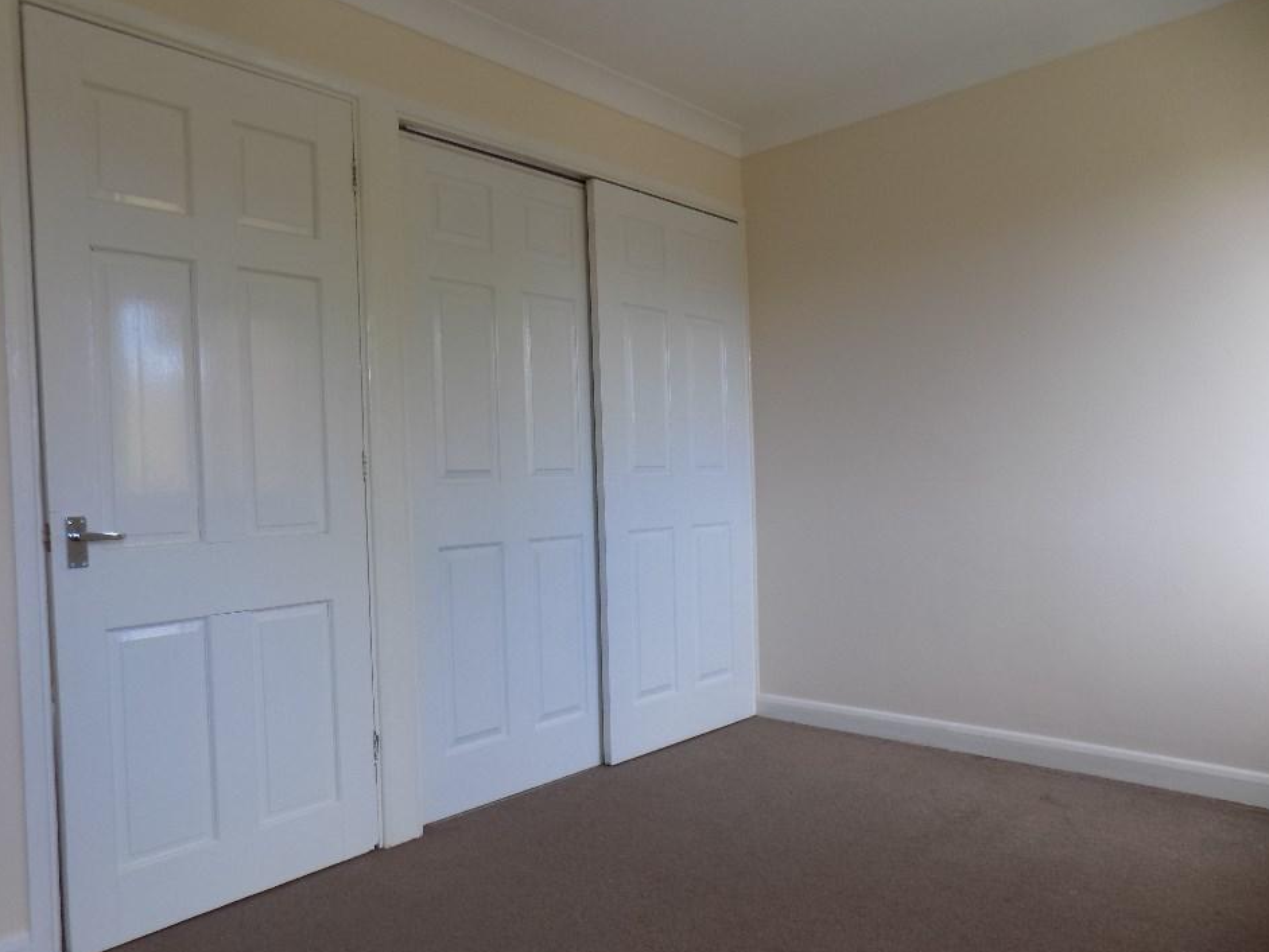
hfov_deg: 69.4
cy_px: 498
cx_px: 620
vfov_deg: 54.9
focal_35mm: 25
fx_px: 917
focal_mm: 4
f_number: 3.1
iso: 80
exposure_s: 1/50
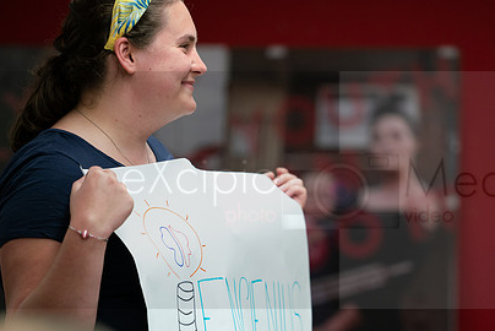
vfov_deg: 4.7
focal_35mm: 296
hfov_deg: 7.0
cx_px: 351
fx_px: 4073
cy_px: 183
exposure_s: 1/200
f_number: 2.8
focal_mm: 200
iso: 2000
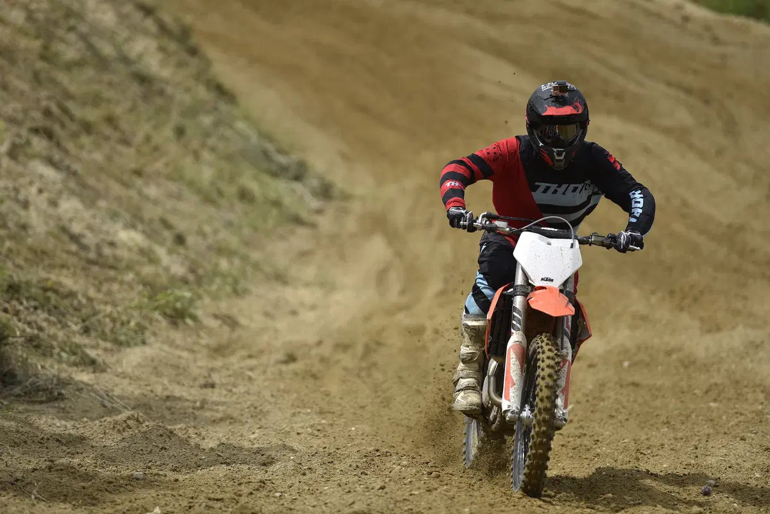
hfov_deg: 10.3
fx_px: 4279
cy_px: 257
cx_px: 385
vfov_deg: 6.9
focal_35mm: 200
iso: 50
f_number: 3.2
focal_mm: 200
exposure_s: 1/1600
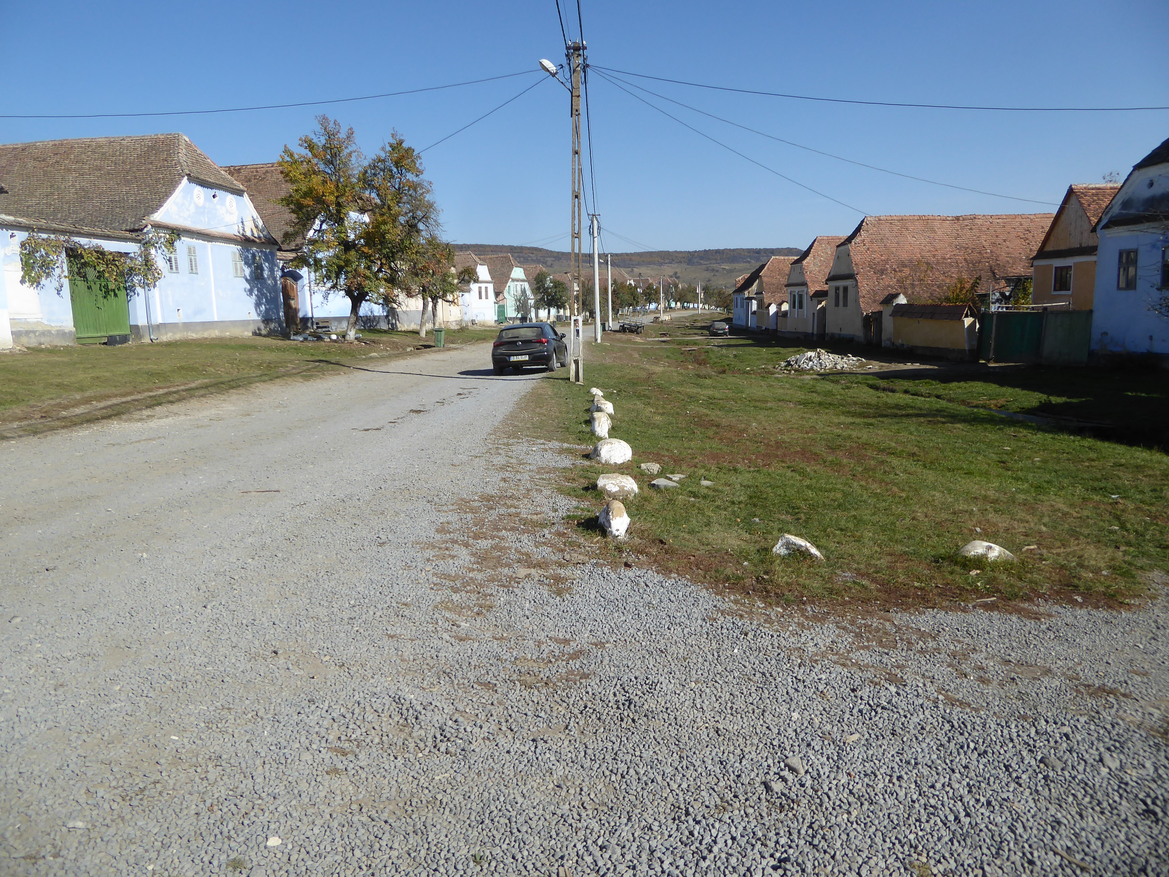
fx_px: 844
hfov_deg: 69.4
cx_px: 584
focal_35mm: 25
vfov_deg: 54.9
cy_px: 438
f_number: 3.3
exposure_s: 1/1000
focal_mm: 4.3
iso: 80
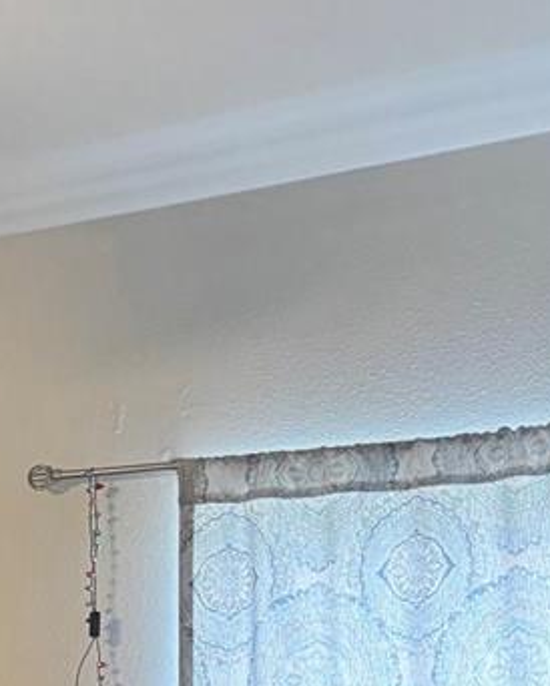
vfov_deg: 19.6
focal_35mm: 89
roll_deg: +1.2
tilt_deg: -4.8
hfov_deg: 15.7
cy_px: 915
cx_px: -317
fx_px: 1809
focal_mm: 5.96
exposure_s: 1/60
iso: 250
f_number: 1.6
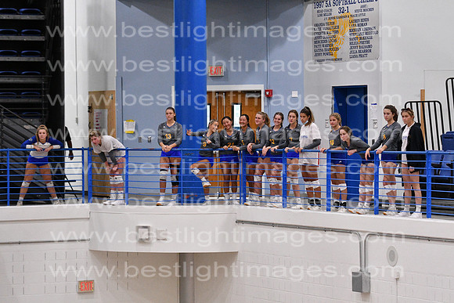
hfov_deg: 13.4
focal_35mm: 153
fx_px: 1930
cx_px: 227
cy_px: 152
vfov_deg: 9.0
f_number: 3.2
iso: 6400
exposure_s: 1/1250
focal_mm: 102
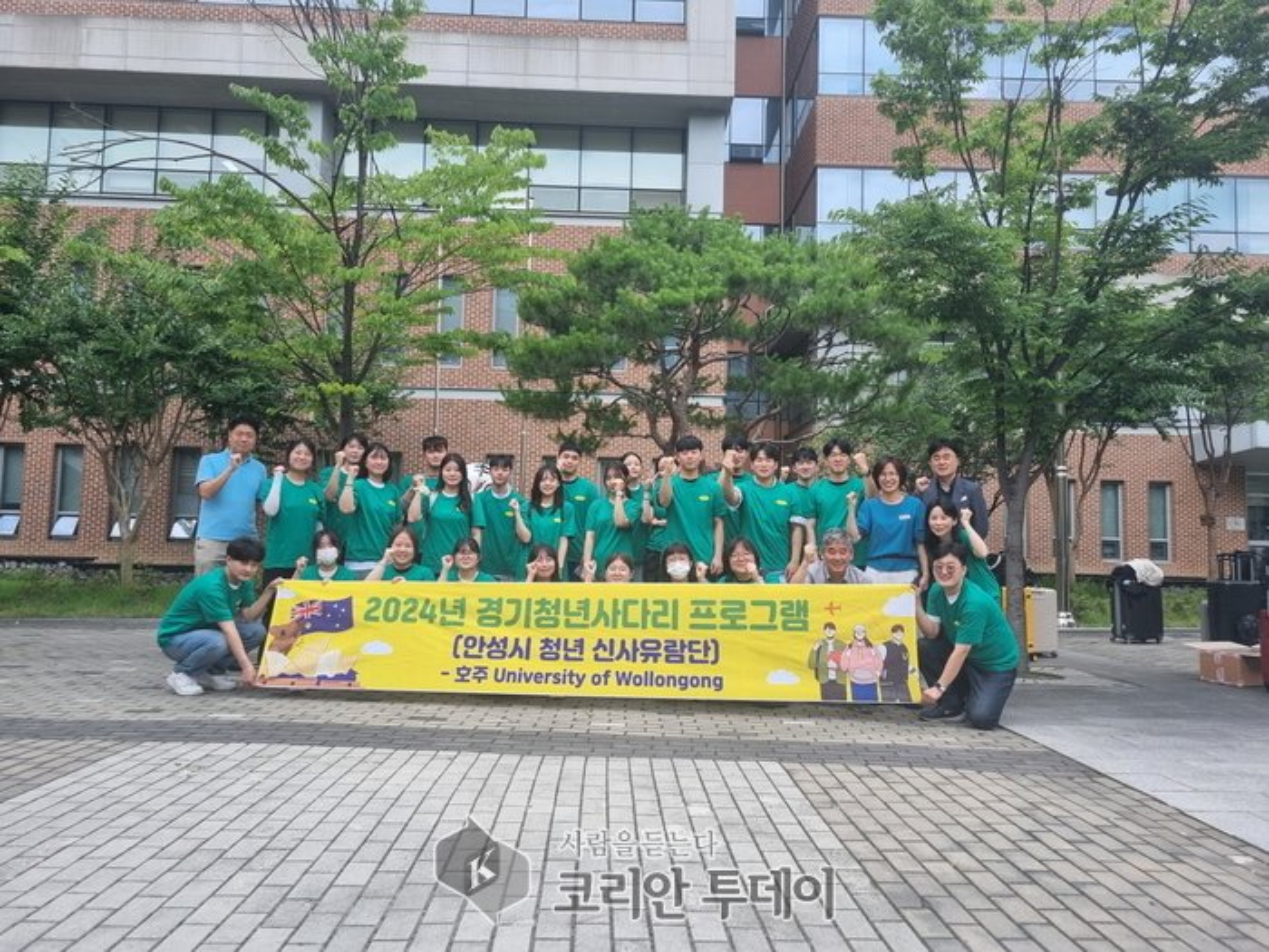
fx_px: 953
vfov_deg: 53.1
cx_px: 634
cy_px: 476
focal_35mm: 26
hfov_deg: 67.3
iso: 50
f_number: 1.8
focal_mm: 5.4
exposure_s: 1/828
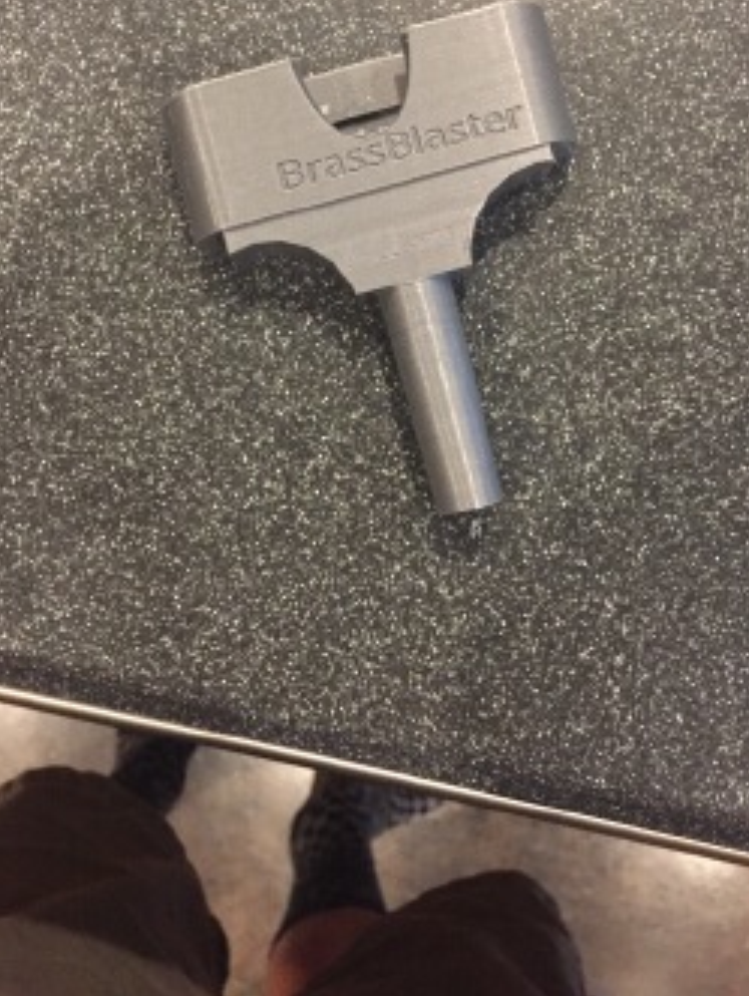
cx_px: 373
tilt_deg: -86.5
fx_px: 1008
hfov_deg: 40.8
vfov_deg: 52.2
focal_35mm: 35
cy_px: 397
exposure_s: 1/15
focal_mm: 4.15
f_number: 2.2
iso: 400
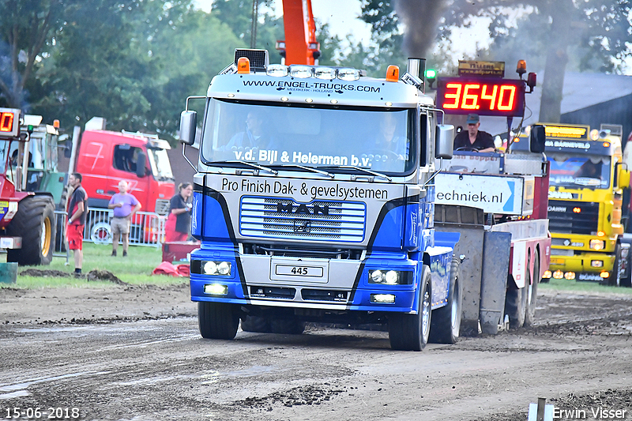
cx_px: 316
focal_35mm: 345
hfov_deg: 6.0
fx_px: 6055
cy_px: 210
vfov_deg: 4.0
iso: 1600
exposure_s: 1/200
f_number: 5.6
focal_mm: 230
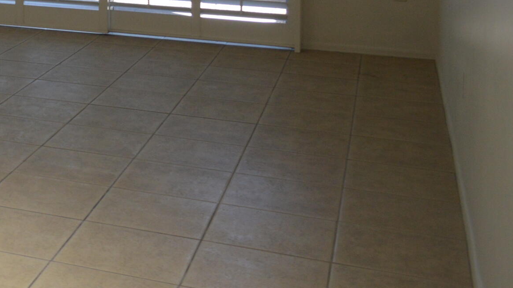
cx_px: -144
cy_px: -139
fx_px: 993
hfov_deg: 25.2
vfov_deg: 15.3
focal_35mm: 73
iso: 560
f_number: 3.5
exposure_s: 1/60
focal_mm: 18
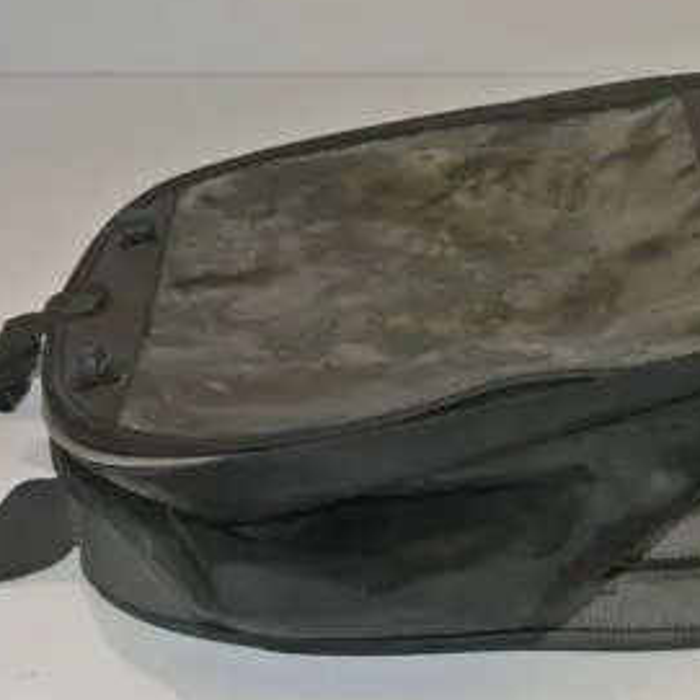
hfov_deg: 24.2
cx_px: 457
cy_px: 406
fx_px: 1624
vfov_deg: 24.3
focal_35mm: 71
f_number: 4.2
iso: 200
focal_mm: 15.7
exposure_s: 1/60
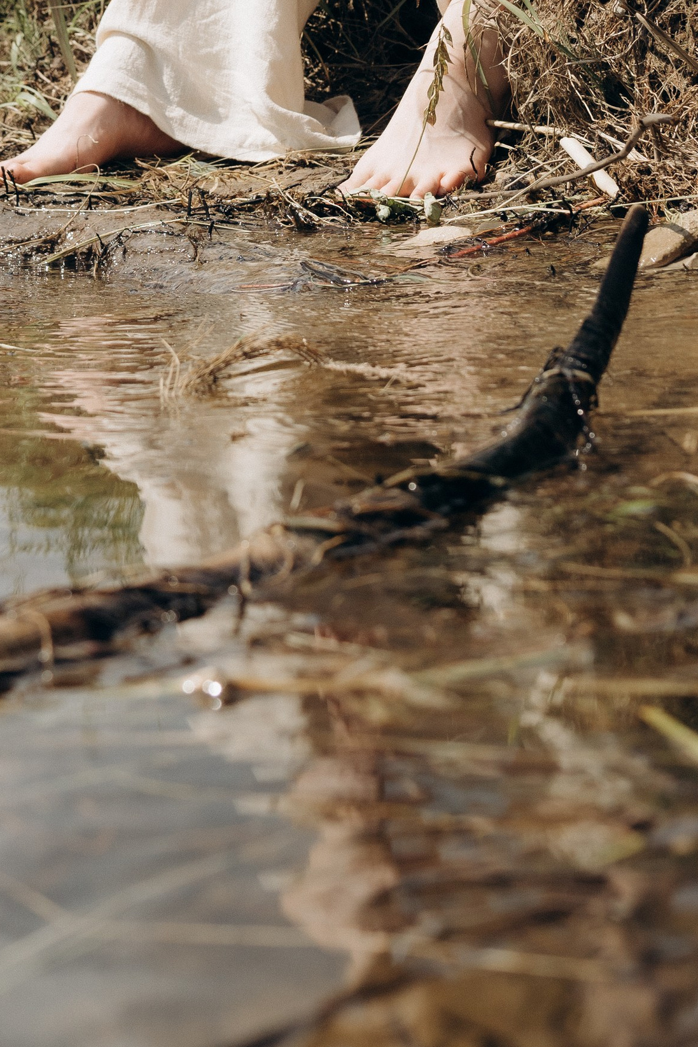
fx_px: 2851
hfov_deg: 13.9
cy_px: -147
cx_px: 229
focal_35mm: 98
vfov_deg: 19.8
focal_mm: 28
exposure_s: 1/1600
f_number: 4.5
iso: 100
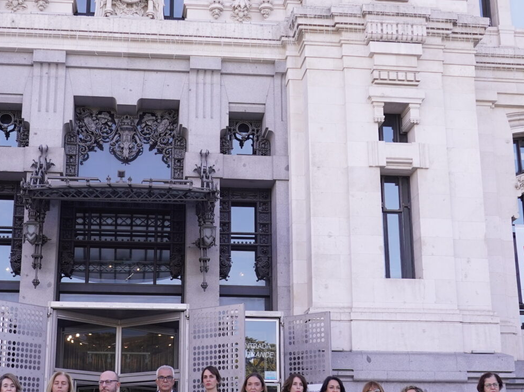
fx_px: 908
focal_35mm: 60
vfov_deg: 24.4
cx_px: 232
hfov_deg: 32.2
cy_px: 203
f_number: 4.5
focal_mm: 24
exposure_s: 1/250
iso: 250
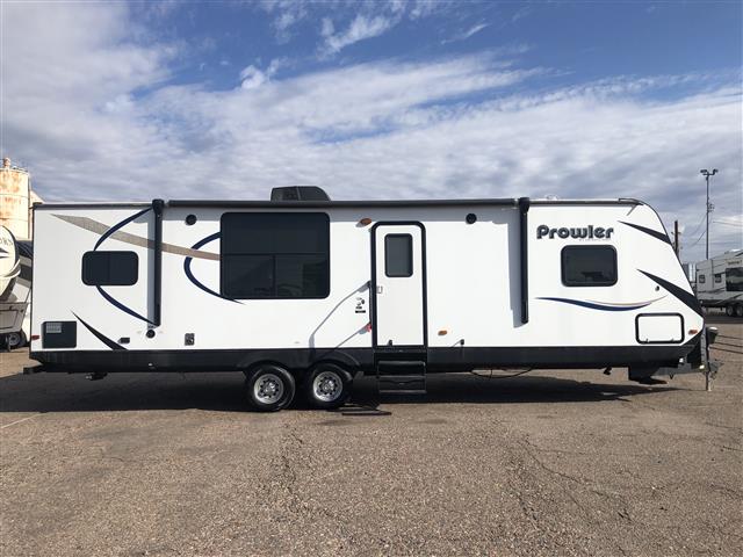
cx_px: 372
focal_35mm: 28
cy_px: 278
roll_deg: +0.1
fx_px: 601
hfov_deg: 63.4
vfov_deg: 49.7
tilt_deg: +3.7
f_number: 1.8
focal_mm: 3.99
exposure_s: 1/3247
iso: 20
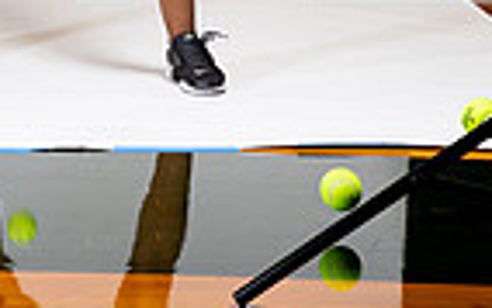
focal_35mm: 178
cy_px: -343
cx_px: 42
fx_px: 2389
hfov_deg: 11.7
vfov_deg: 7.1
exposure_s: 1/250
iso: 400
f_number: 5.6
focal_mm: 55
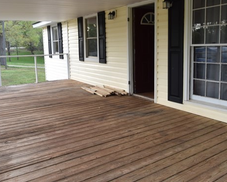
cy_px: 77
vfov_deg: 44.4
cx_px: 134
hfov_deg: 53.9
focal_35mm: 33
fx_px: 222
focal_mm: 10
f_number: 4.8
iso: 400
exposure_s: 1/90
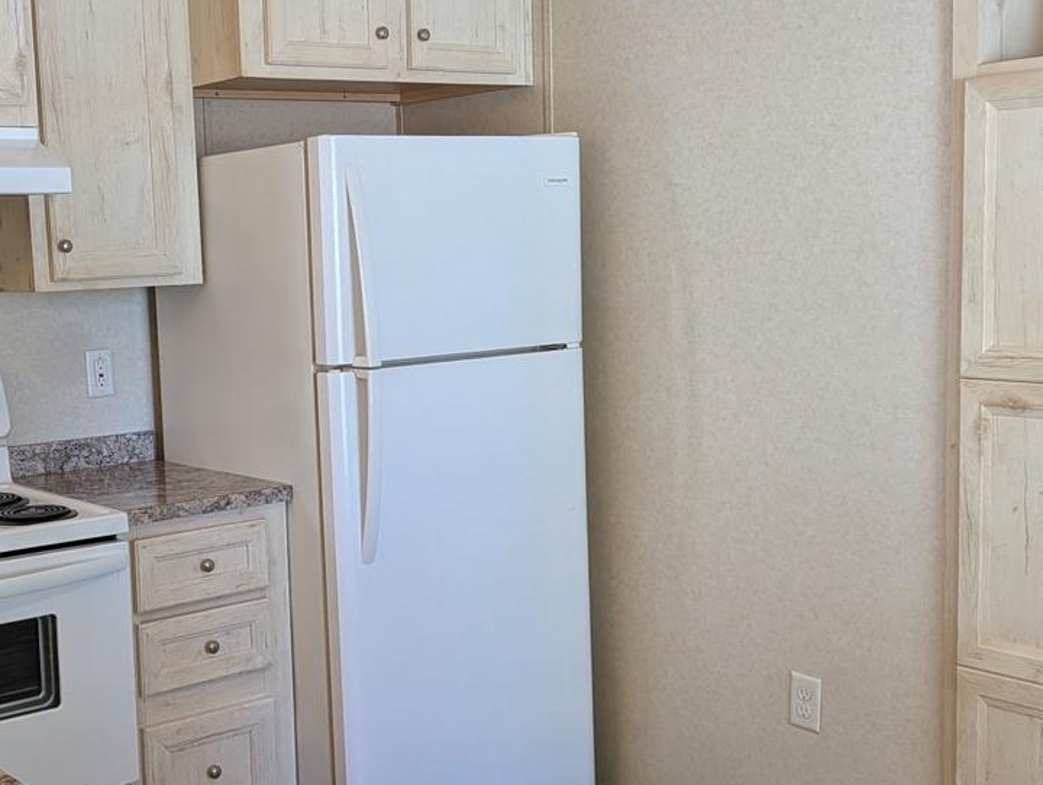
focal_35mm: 48
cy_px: 420
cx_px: 259
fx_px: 1448
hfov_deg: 38.6
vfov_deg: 30.3
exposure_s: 1/120
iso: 248
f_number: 1.68
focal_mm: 6.9
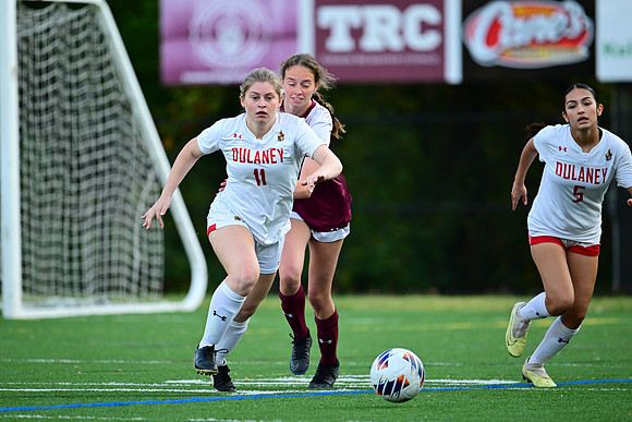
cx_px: 316
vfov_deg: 3.4
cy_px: 211
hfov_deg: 5.2
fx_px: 7024
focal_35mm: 400
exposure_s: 1/1250
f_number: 4.5
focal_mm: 400
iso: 2800
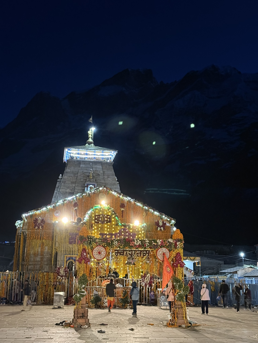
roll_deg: -1.3
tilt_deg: +15.2
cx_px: 129
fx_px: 477
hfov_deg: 30.3
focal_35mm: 48
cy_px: 172
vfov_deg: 39.7
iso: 640
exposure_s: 1/25
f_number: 1.78
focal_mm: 6.76
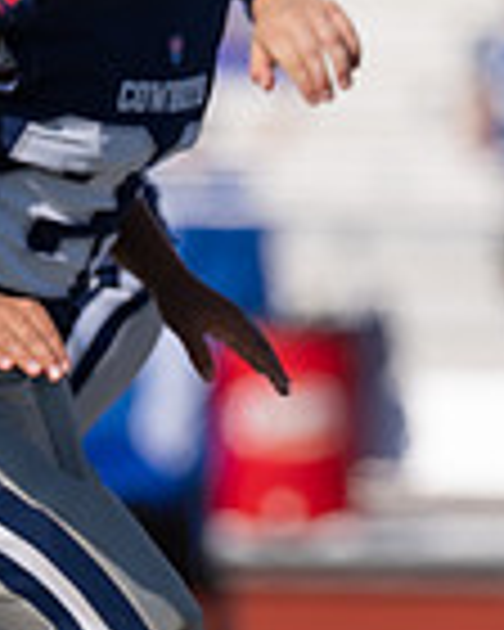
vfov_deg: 1.9
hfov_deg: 1.5
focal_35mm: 1030
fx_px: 19205
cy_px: 403
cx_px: 766
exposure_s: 1/2000
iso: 100
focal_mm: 200
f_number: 3.5
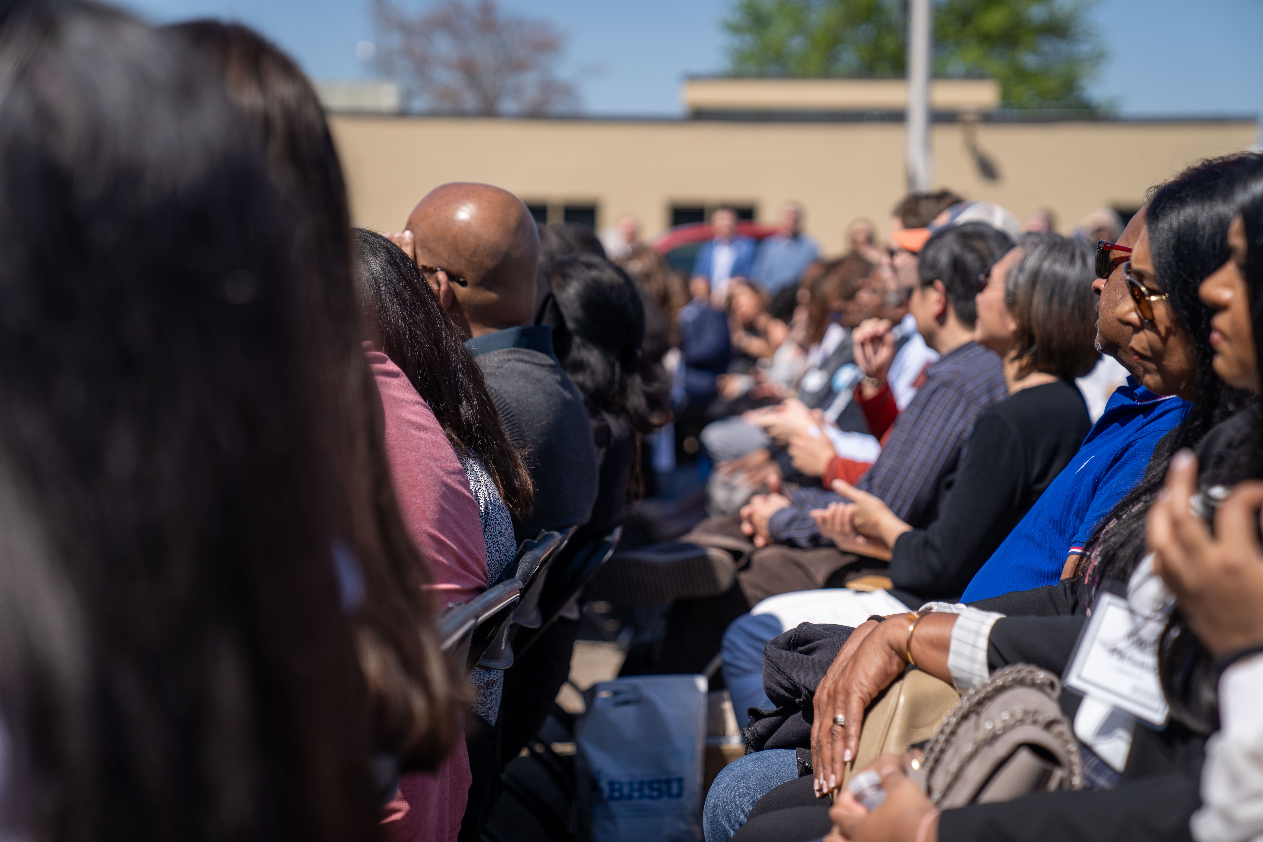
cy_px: 421
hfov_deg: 28.8
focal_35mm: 70
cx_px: 632
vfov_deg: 19.5
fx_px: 2456
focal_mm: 70
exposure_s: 1/2000
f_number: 2.8
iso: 100
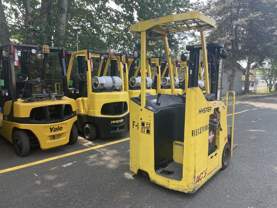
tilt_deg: -6.6
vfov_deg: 53.1
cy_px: 104
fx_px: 208
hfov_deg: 67.3
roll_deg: +0.6
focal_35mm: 26
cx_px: 138
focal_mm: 4.2
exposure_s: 1/500
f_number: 1.6
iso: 32
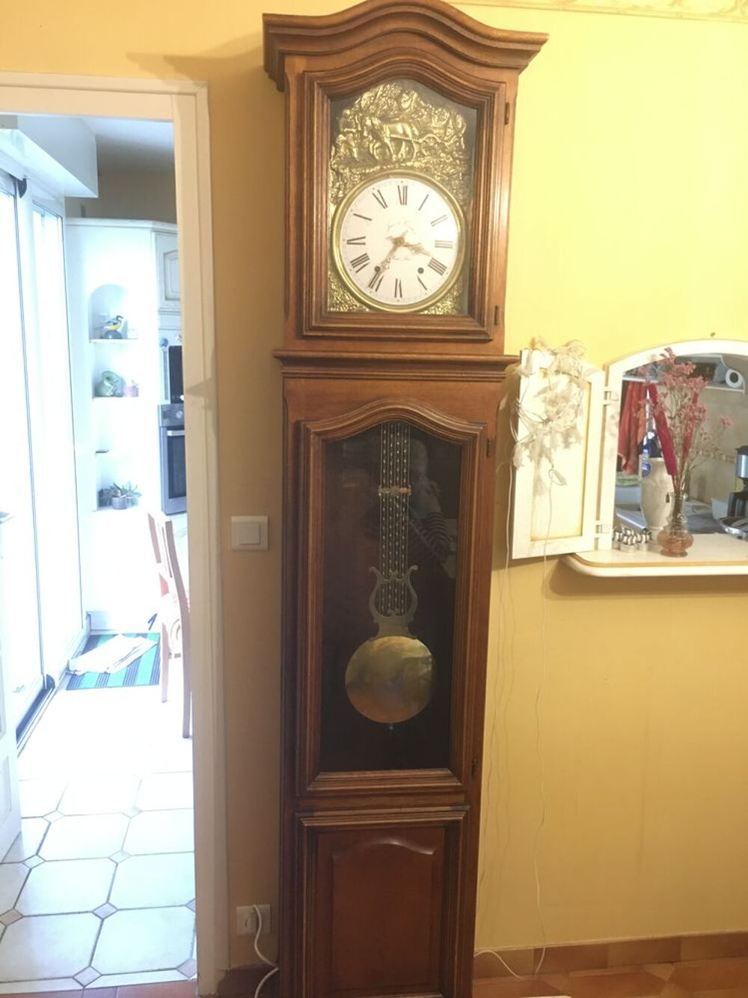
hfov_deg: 48.2
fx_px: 835
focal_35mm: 29
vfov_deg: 61.7
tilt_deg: -9.5
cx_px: 374
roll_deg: -0.5
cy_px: 499
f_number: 2.2
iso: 125
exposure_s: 1/4
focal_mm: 4.15
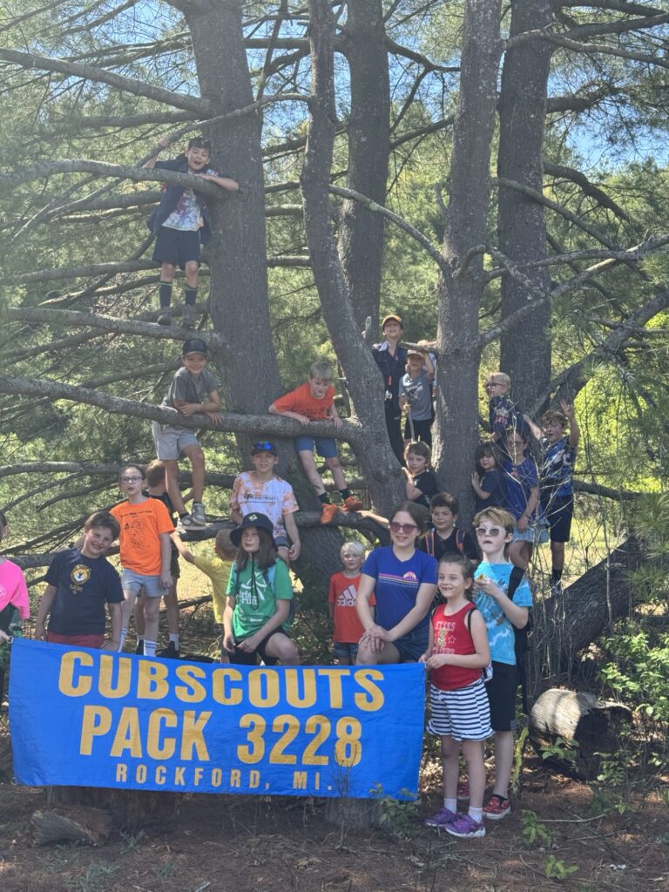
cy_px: 446
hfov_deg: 30.3
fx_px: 1237
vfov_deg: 39.7
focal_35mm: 48
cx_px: 334
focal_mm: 6.76
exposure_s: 1/715
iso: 64
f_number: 1.78
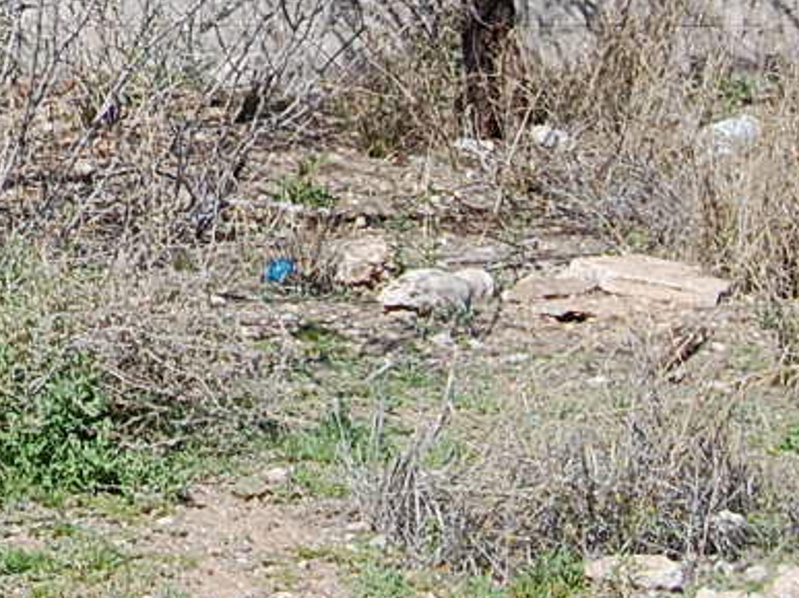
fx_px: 3877
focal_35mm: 168
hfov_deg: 11.2
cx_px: -475
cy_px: -208
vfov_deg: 8.7
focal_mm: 30
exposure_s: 1/320
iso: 200
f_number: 9
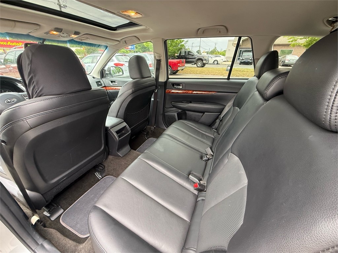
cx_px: 169
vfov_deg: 85.7
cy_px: 126
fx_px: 137
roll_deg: -2.0
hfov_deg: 102.1
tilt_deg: -26.8
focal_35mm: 14
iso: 250
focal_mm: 2.22
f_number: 2.2
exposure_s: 1/99
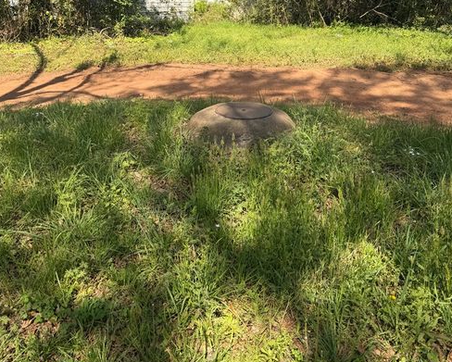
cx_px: 227
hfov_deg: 55.6
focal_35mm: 32
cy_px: 113
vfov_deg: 45.0
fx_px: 428
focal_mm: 6.76
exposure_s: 1/1493
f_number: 1.78
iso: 80
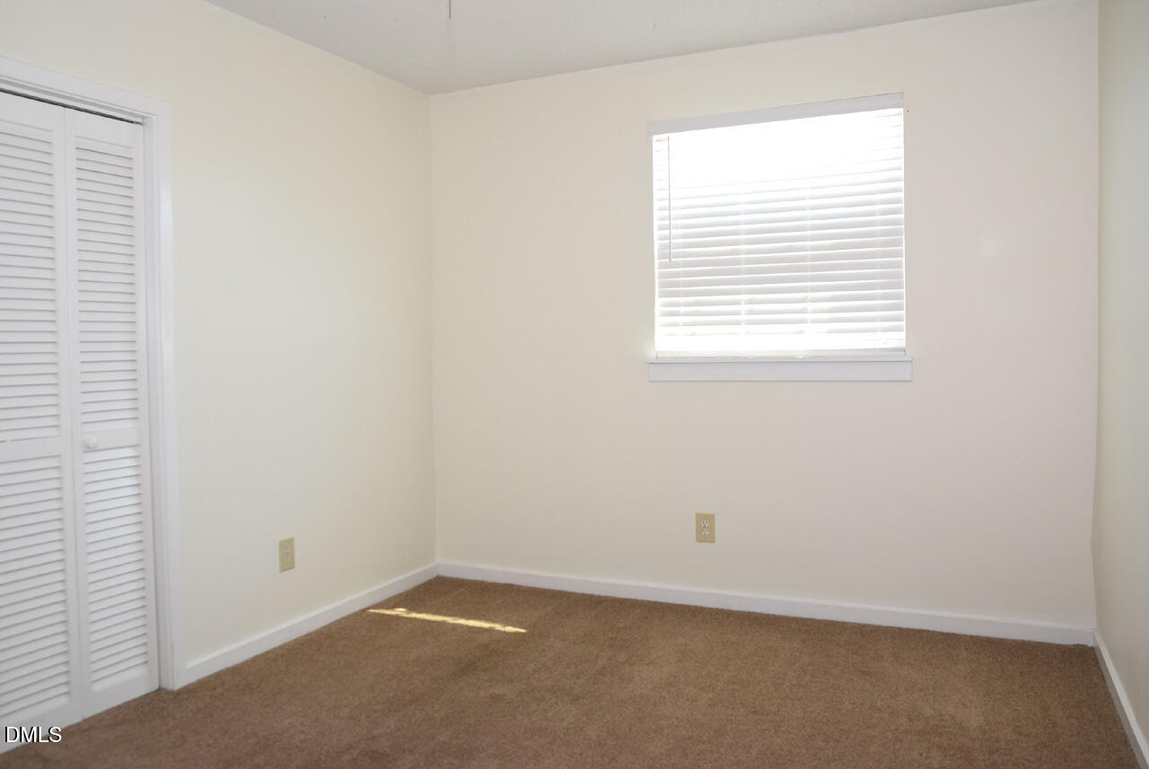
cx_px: 574
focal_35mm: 26
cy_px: 384
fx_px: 815
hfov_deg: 70.4
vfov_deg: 50.5
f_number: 4
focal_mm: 17
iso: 450
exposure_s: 1/60
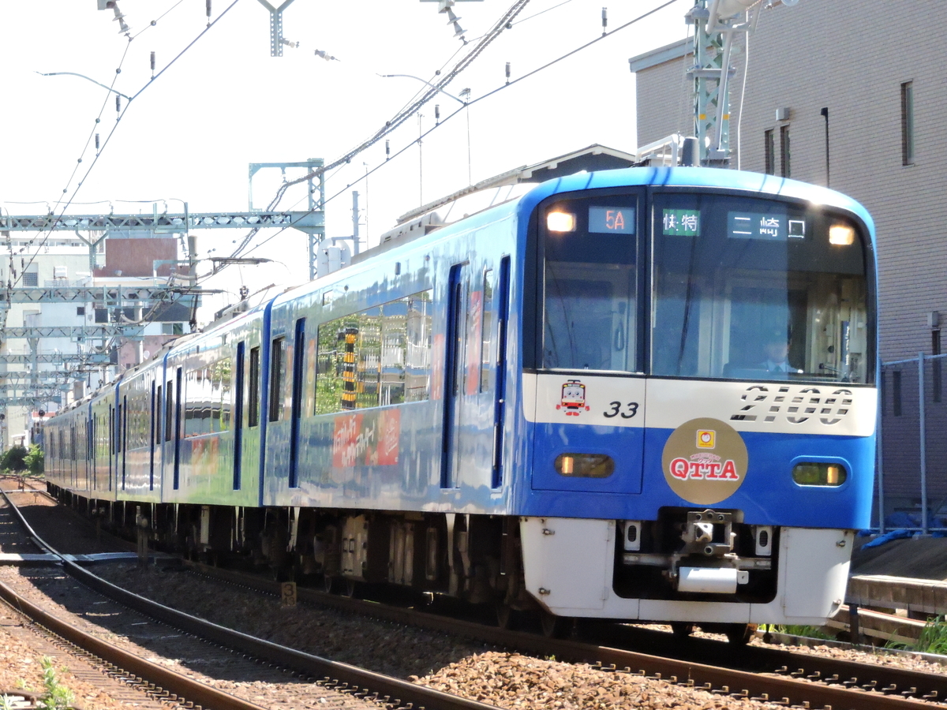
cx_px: 474
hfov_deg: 13.2
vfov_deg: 9.9
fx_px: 4104
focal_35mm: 150
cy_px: 355
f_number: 5.2
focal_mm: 26.9
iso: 1600
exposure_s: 1/1600
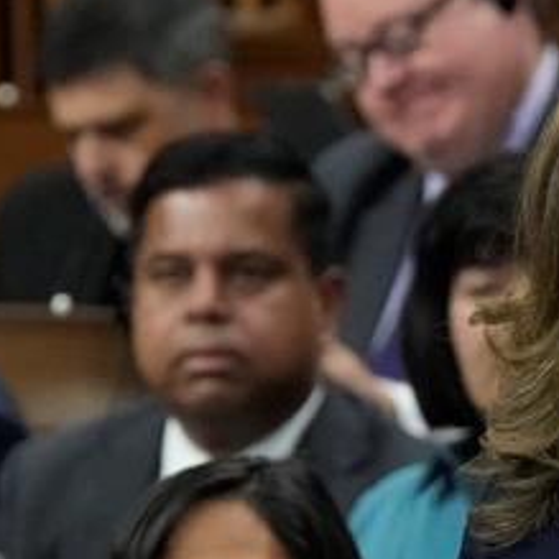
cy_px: 392
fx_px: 22892
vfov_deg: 1.4
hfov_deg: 1.4
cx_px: 965
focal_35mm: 1253
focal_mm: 210
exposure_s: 1/125
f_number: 5.6
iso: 5000
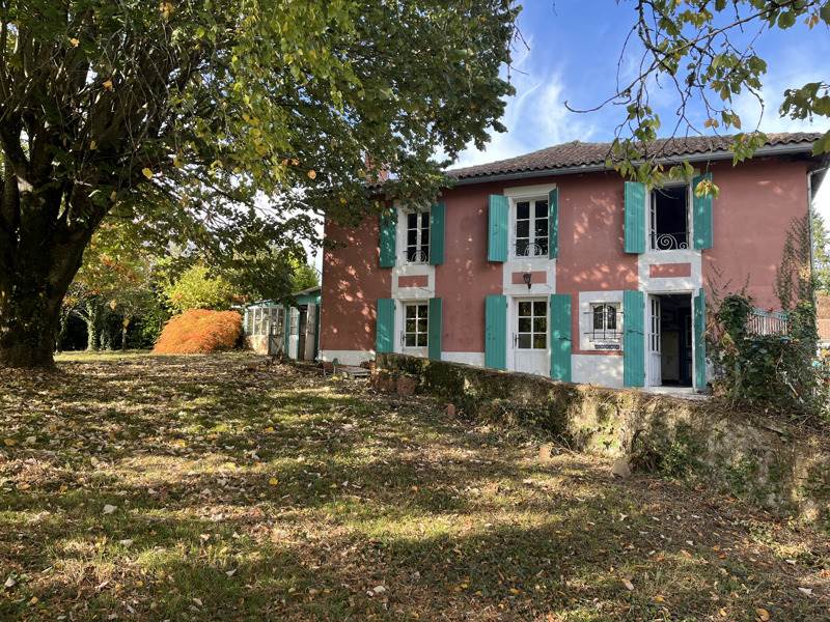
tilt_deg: +5.7
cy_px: 311
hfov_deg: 67.3
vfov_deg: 53.1
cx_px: 415
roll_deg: -1.4
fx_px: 623
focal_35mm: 26
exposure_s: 1/355
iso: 50
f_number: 1.6
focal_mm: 5.1
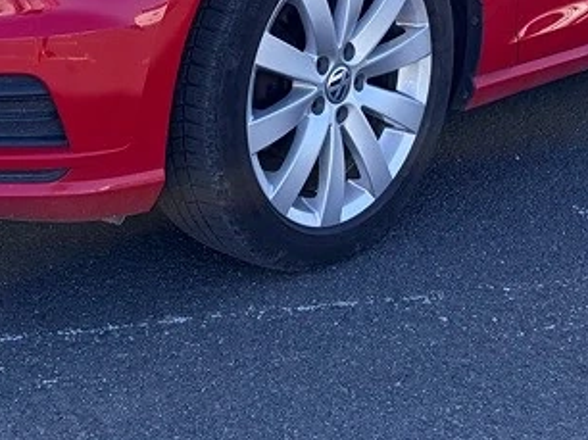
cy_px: -81
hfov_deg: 23.0
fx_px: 1443
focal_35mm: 85
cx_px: 234
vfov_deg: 16.6
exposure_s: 1/1799
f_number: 1.6
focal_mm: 5.96
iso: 64
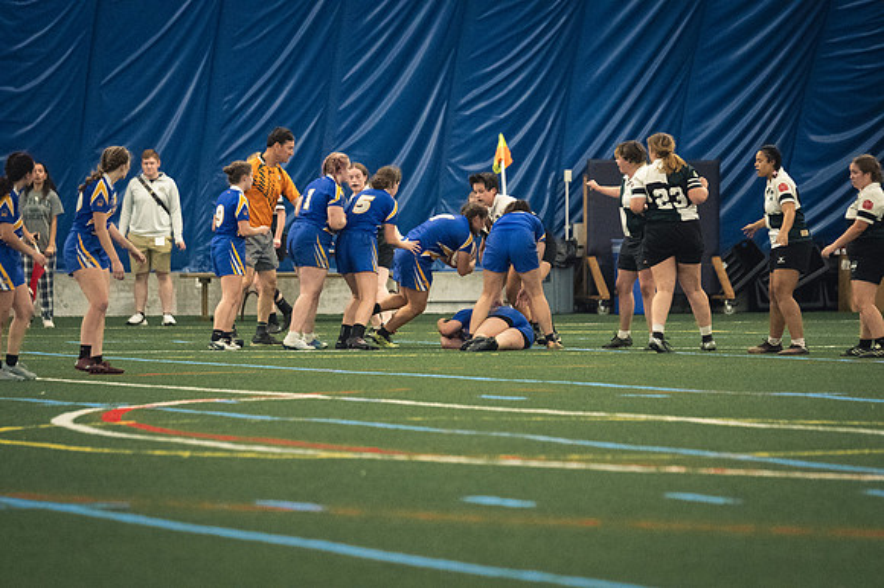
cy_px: 294
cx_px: 442
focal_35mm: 300
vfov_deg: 4.6
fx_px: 7362
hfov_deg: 6.9
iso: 10000
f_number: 2.8
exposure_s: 1/500
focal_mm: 200
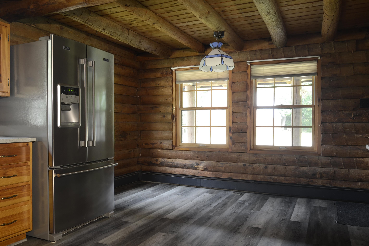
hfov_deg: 67.4
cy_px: 123
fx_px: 277
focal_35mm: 27
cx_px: 184
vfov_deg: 47.9
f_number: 8
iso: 100
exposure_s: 8
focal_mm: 18
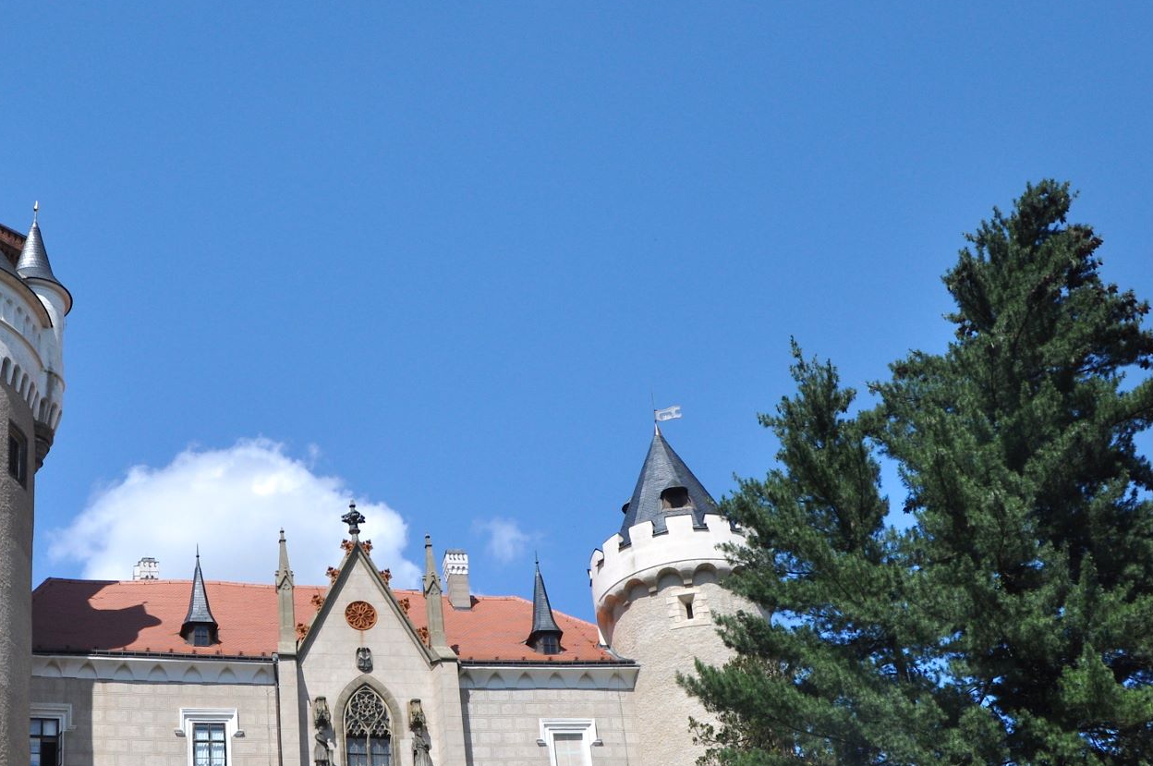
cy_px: 523
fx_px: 1919
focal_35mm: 60
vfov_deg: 22.5
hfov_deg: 33.1
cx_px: 358
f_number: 10
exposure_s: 1/400
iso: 500
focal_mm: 26
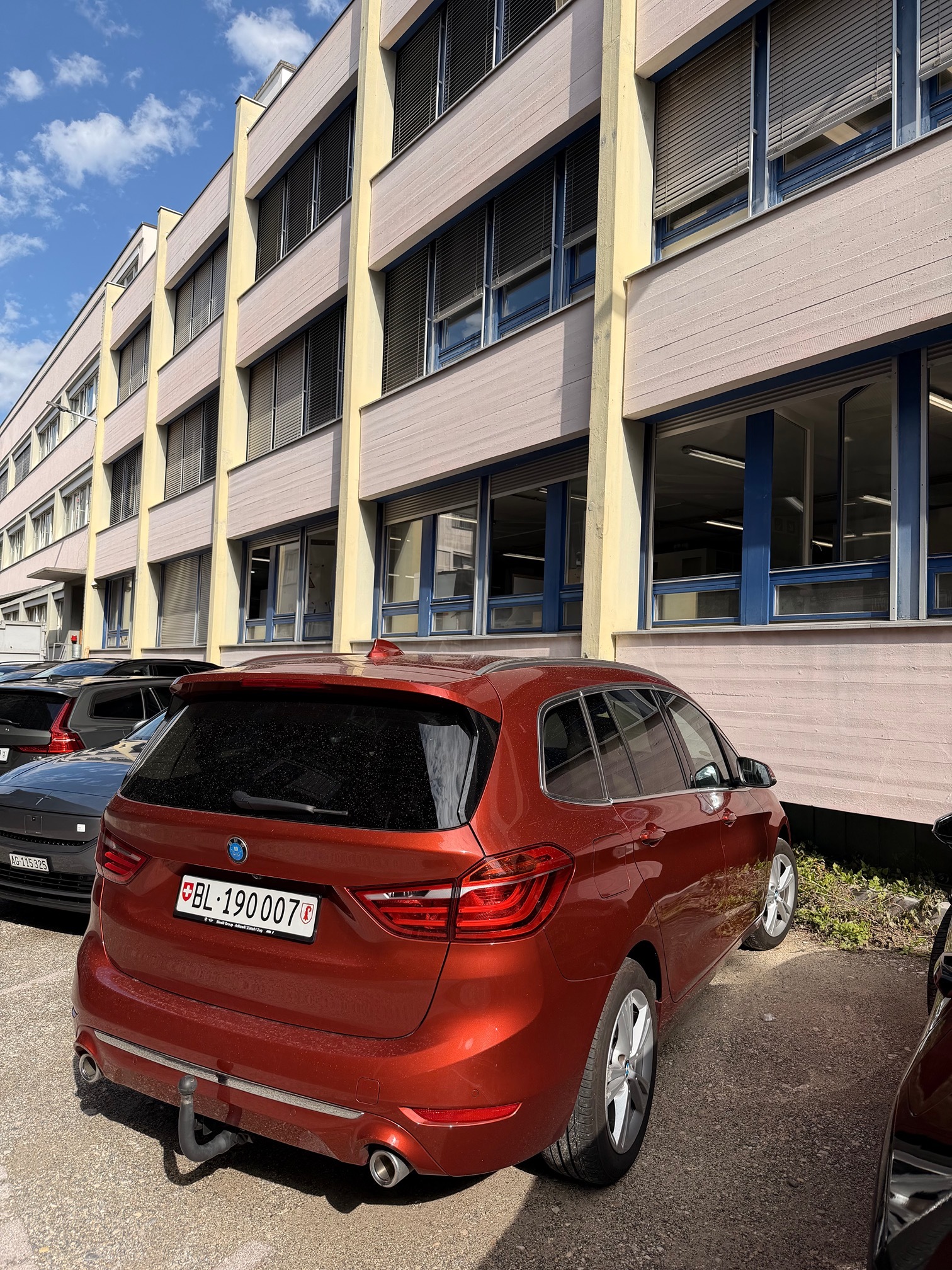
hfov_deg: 56.8
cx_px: 476
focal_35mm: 24
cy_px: 635
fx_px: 880
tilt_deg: +5.5
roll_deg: -0.7
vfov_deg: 71.6
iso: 80
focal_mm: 6.76
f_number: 1.78
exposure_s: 1/2907
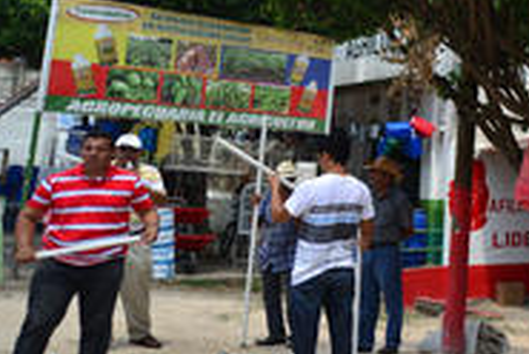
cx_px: 712
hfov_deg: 28.9
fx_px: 795
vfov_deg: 24.8
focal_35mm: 54
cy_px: 83
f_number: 3.2
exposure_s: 1/1250
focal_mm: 20
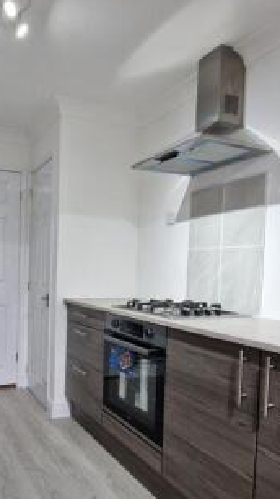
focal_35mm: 27
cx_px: 63
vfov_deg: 69.5
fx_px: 357
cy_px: 285
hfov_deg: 41.3
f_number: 2.2
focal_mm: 2.2
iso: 250
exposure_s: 1/50
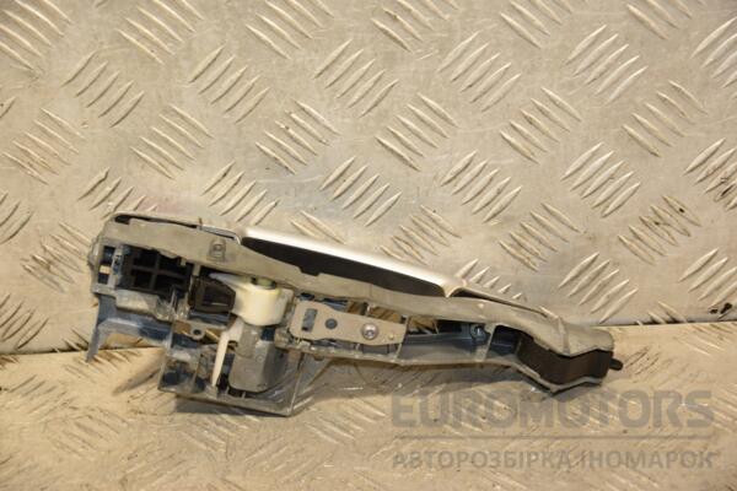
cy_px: 246
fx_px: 2027
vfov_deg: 13.8
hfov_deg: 20.6
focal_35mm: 99
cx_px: 368
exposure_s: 1/125
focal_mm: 66
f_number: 5.3
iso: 800
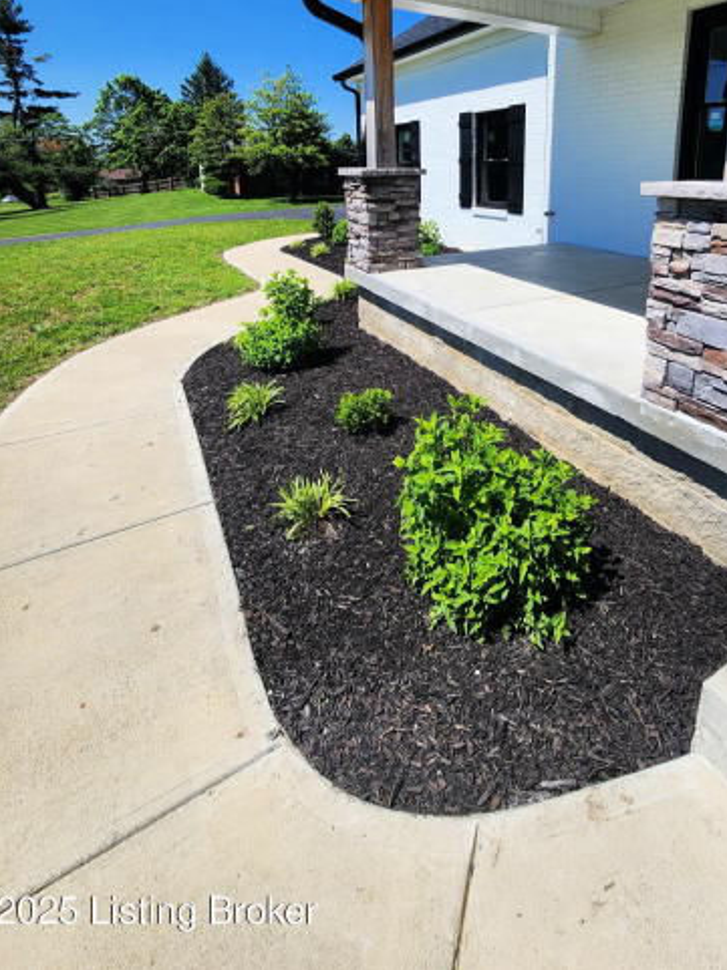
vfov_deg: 83.8
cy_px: 301
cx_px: 467
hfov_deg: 70.0
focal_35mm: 18
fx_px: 504
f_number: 2.2
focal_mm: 2.2
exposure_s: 1/2476
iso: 50
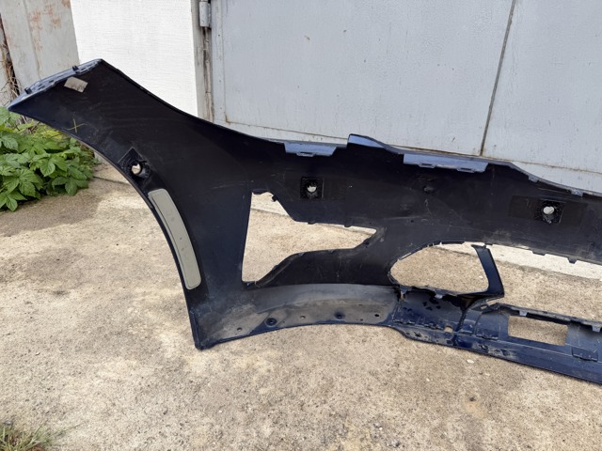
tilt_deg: -22.4
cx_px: 301
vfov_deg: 56.8
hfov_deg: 71.6
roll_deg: -1.7
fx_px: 417
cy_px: 226
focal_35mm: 24
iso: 80
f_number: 1.78
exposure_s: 1/430
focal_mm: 6.76
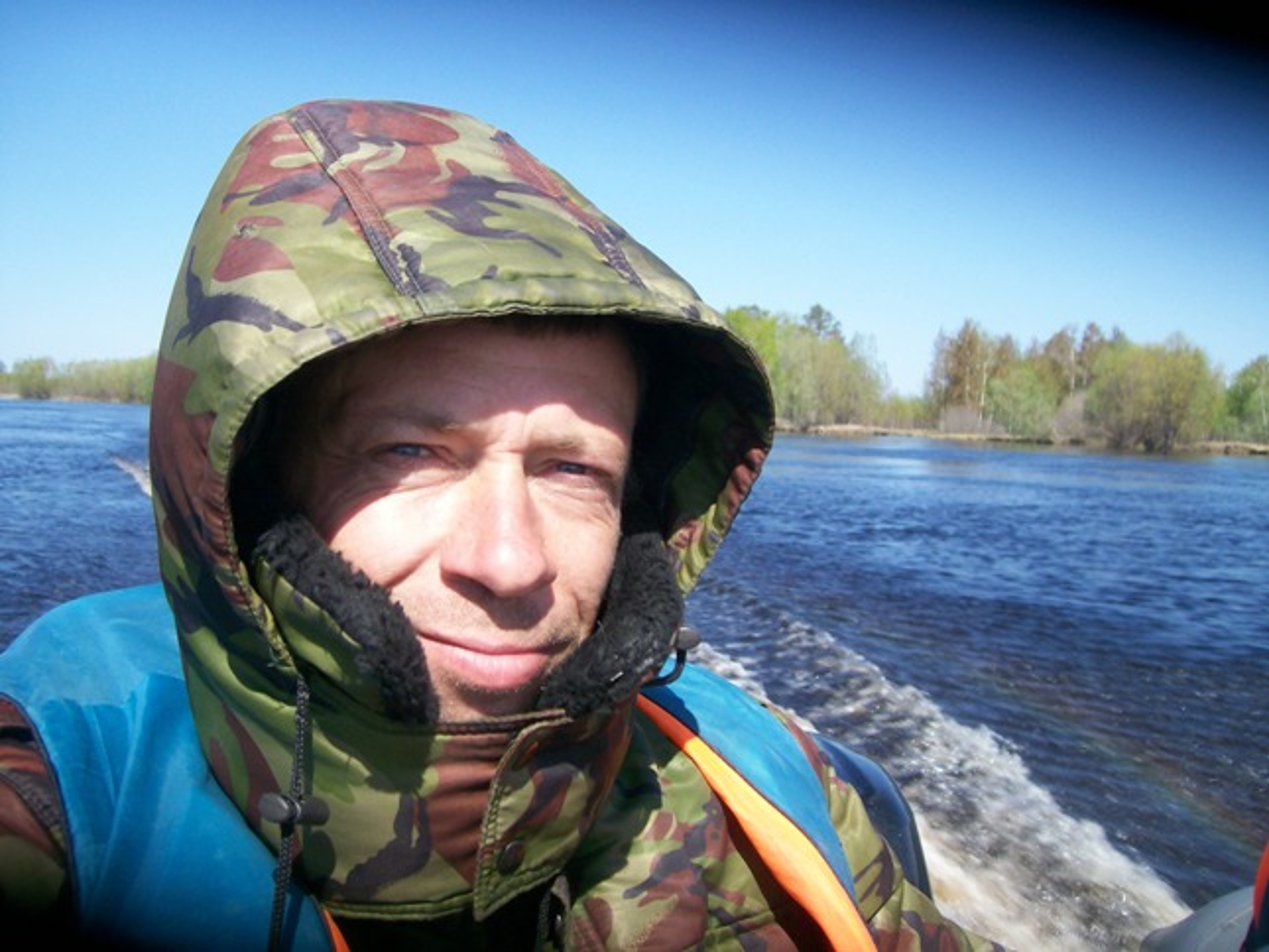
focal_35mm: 35
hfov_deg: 52.6
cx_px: 634
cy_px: 476
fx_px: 1283
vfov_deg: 40.7
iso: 80
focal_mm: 5.8
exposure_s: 1/139
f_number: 7.2
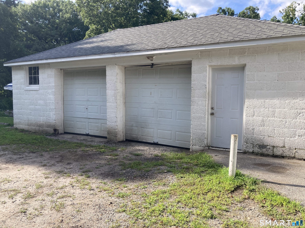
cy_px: 114
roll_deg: -1.6
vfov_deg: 49.7
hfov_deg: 63.4
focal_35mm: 28
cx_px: 152
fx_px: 247
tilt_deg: -3.7
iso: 20
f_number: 1.8
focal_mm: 3.99
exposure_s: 1/694
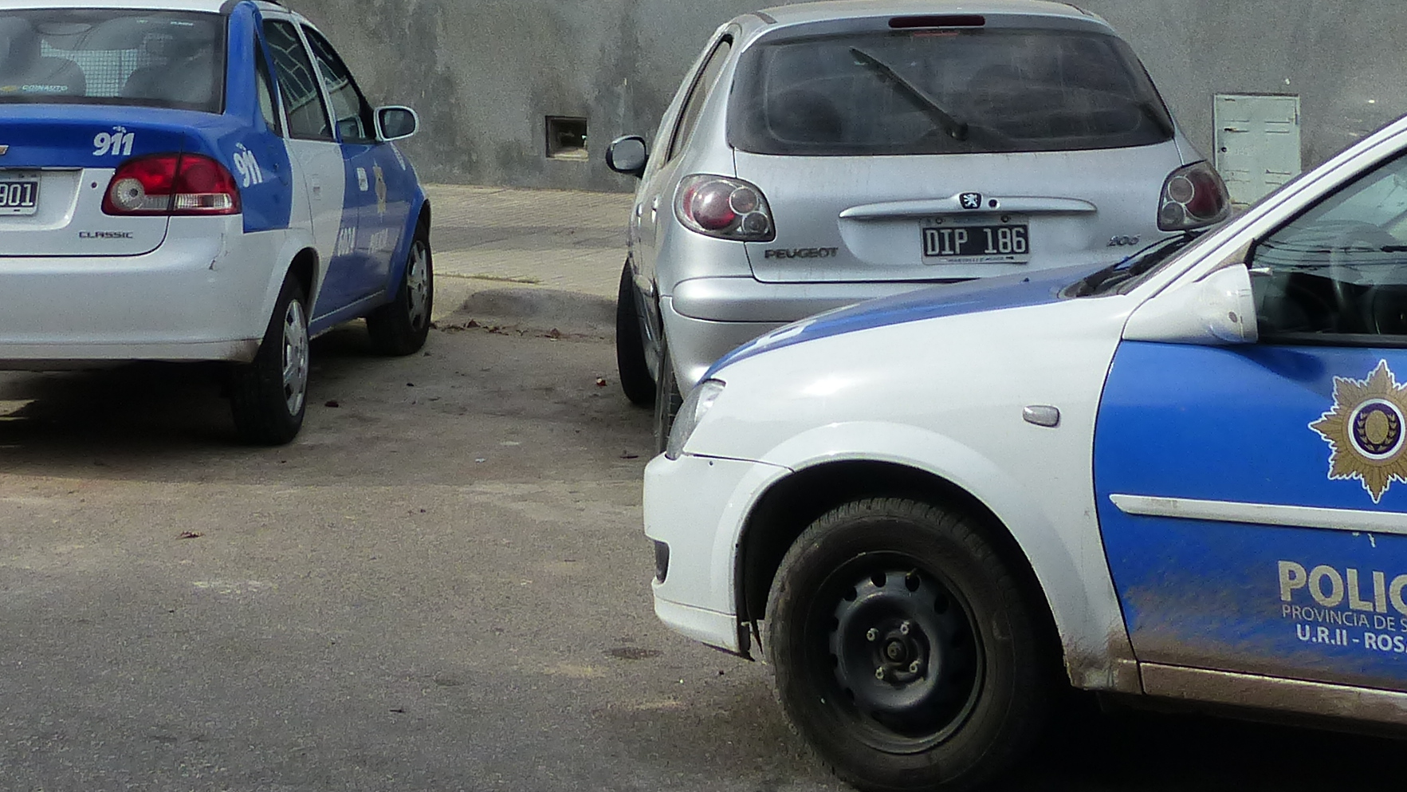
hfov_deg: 26.8
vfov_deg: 14.7
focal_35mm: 79
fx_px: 2947
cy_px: -197
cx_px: 733
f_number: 4
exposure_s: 1/1000
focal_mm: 5.7
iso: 160
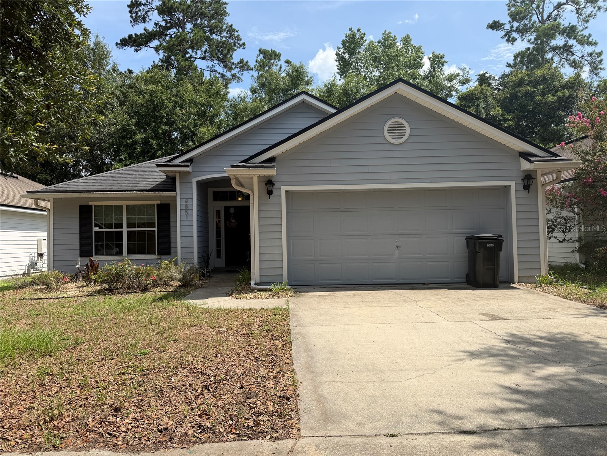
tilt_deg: +1.5
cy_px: 228
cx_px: 304
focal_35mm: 24
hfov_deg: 71.6
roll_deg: +1.1
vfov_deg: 56.8
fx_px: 421
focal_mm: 6.76
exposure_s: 1/3953
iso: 80
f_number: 1.78
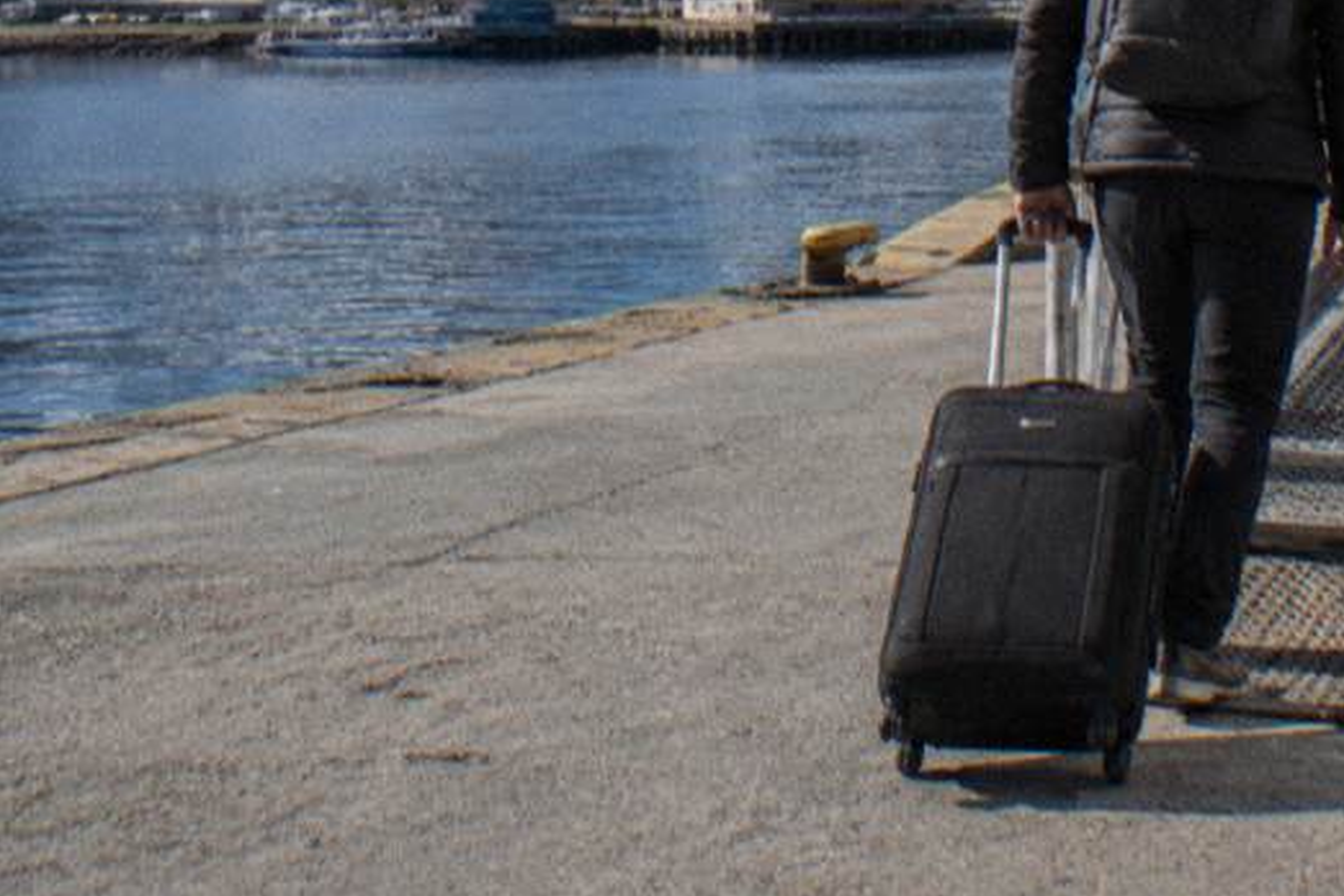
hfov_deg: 29.1
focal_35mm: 67
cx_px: 1159
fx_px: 2501
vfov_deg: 19.9
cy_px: 72
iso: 400
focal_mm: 35
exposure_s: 1/200
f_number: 11
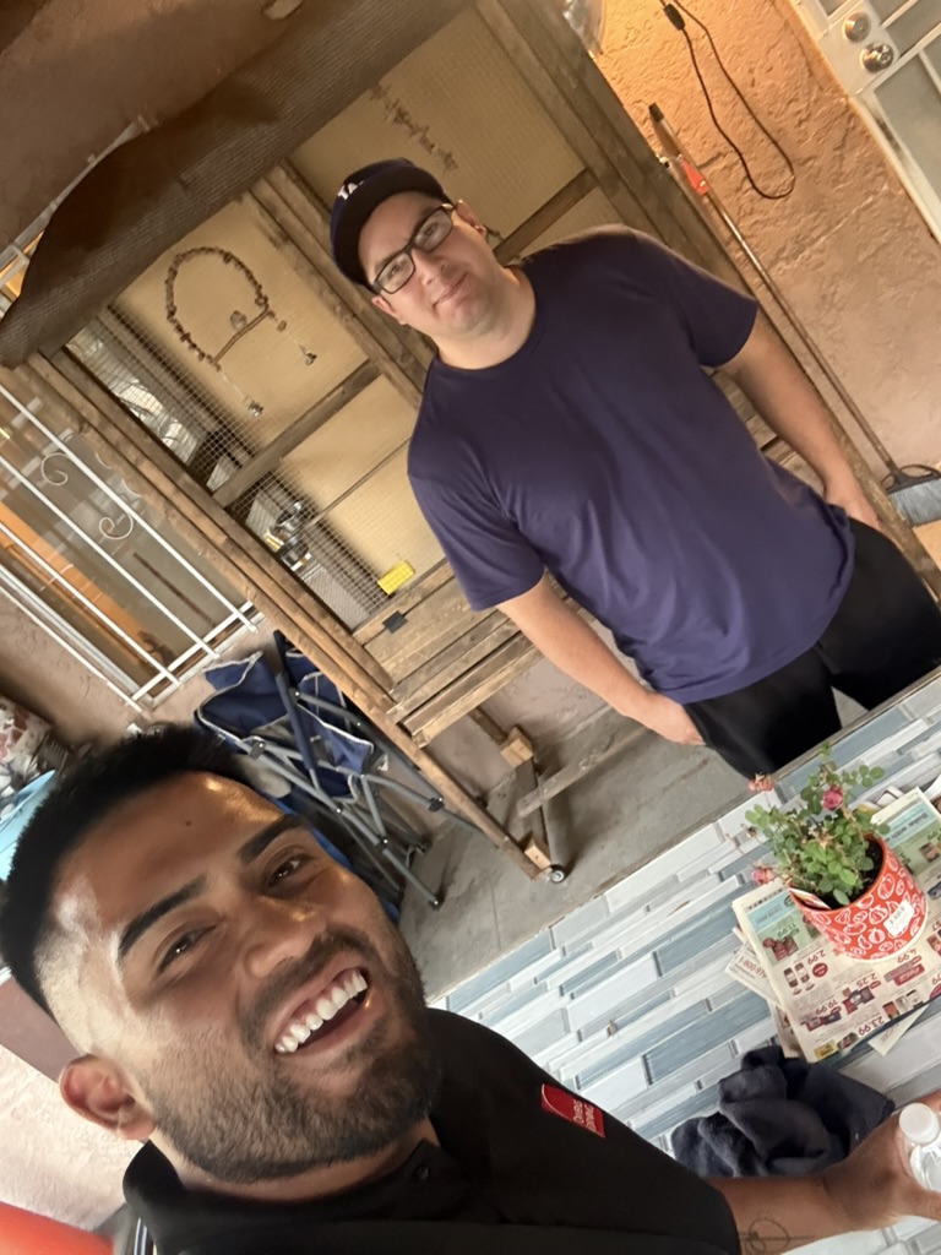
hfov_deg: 46.8
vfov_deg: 60.0
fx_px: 1087
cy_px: 628
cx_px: 470
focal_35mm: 30
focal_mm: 2.69
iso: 640
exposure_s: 1/24
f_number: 1.9
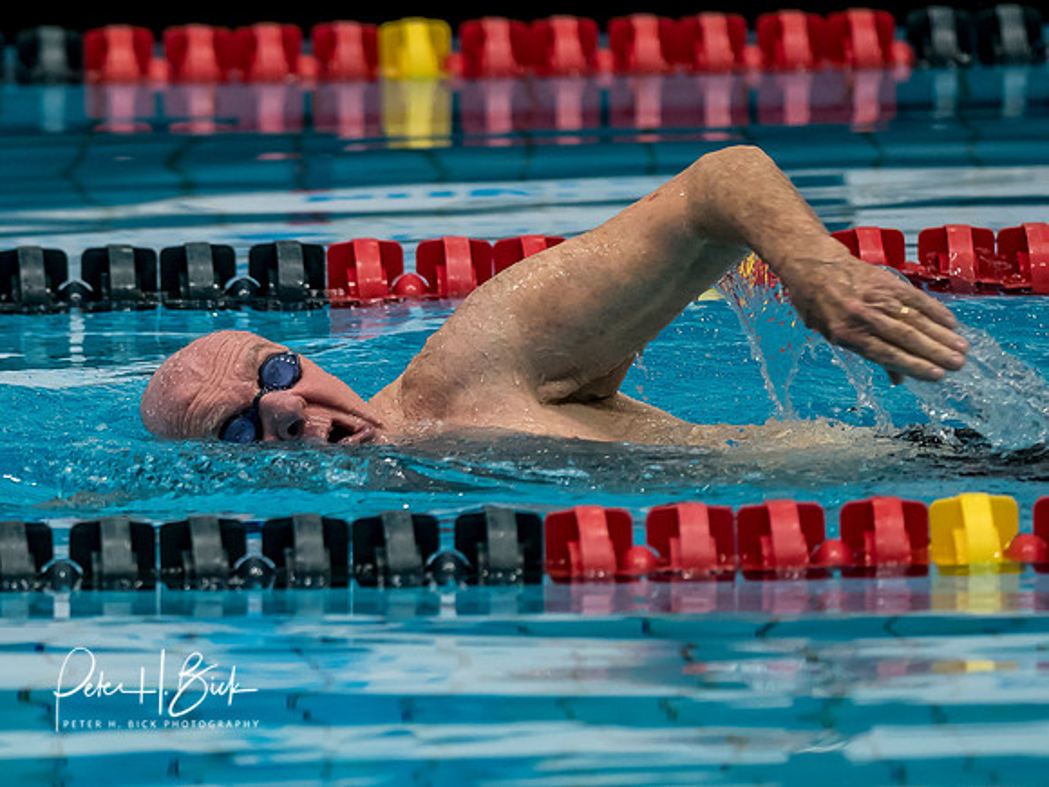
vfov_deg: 2.1
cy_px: 421
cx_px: 352
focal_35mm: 710
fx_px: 21515
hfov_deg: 2.8
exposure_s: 1/500
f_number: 2.8
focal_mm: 200
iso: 1250
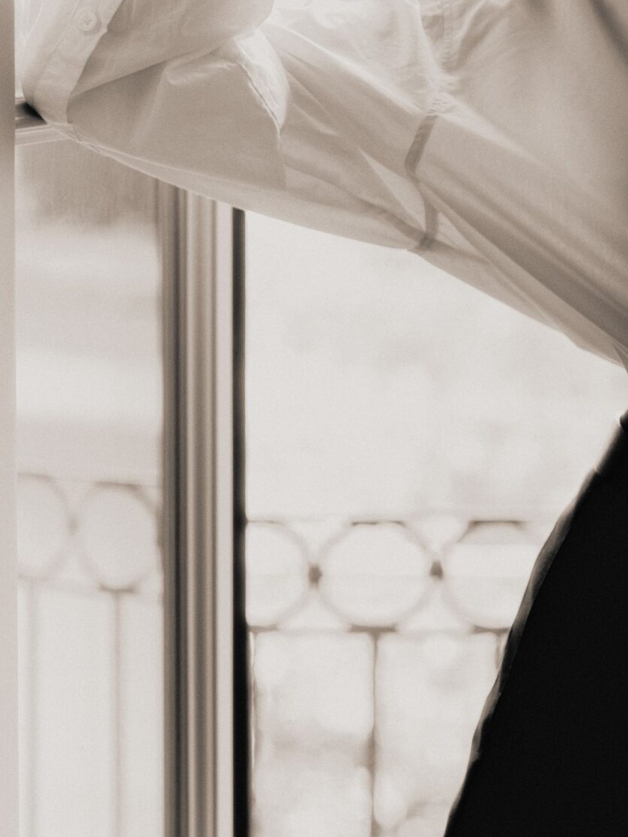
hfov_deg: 8.1
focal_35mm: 181
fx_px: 4377
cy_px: 339
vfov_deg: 10.9
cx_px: 708
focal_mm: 100
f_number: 4
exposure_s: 1/125
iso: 800
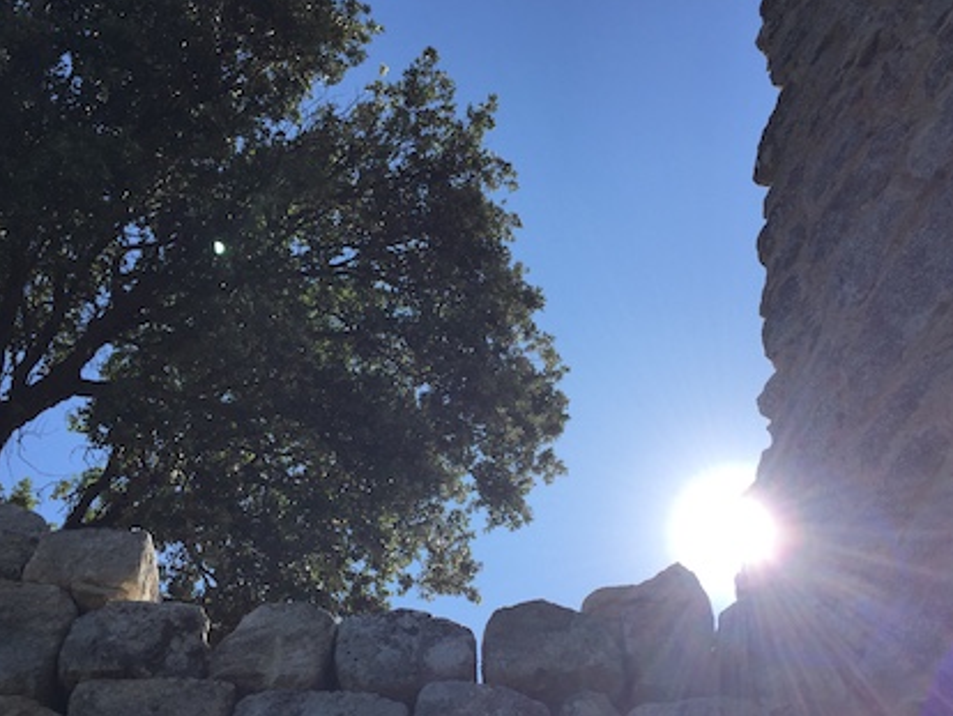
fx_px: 964
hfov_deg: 52.6
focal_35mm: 35
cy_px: 383
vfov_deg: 40.7
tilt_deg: +50.6
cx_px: 495
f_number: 2.2
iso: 32
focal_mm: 4.15
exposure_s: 1/3049
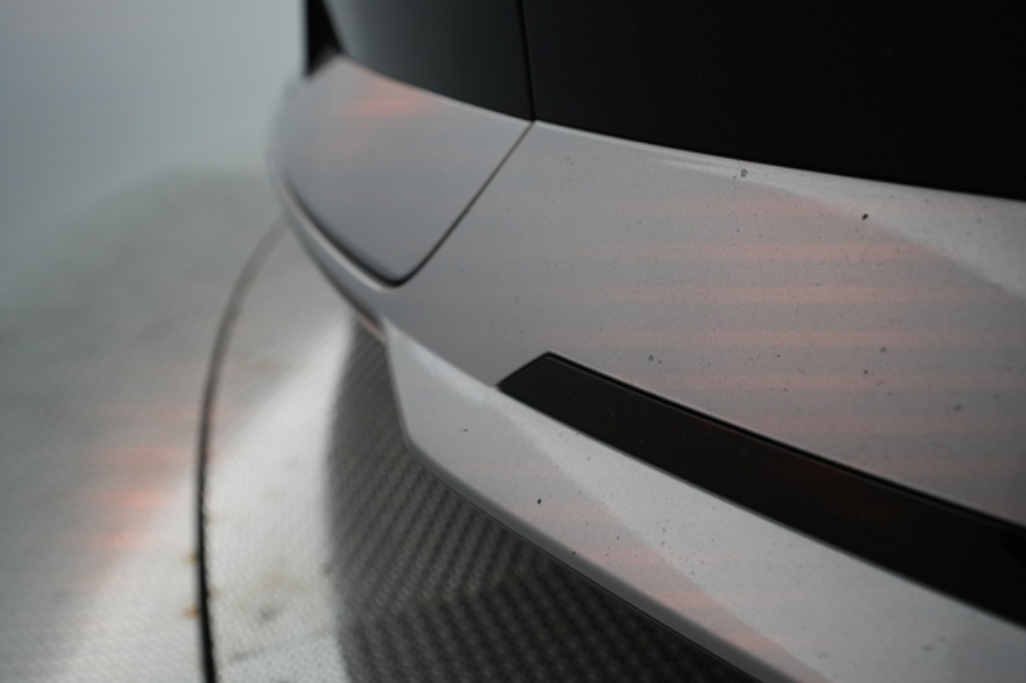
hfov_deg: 65.5
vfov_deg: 46.4
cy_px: 342
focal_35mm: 28
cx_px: 513
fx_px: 798
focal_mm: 28
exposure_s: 1/100
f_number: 4.5
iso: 1250
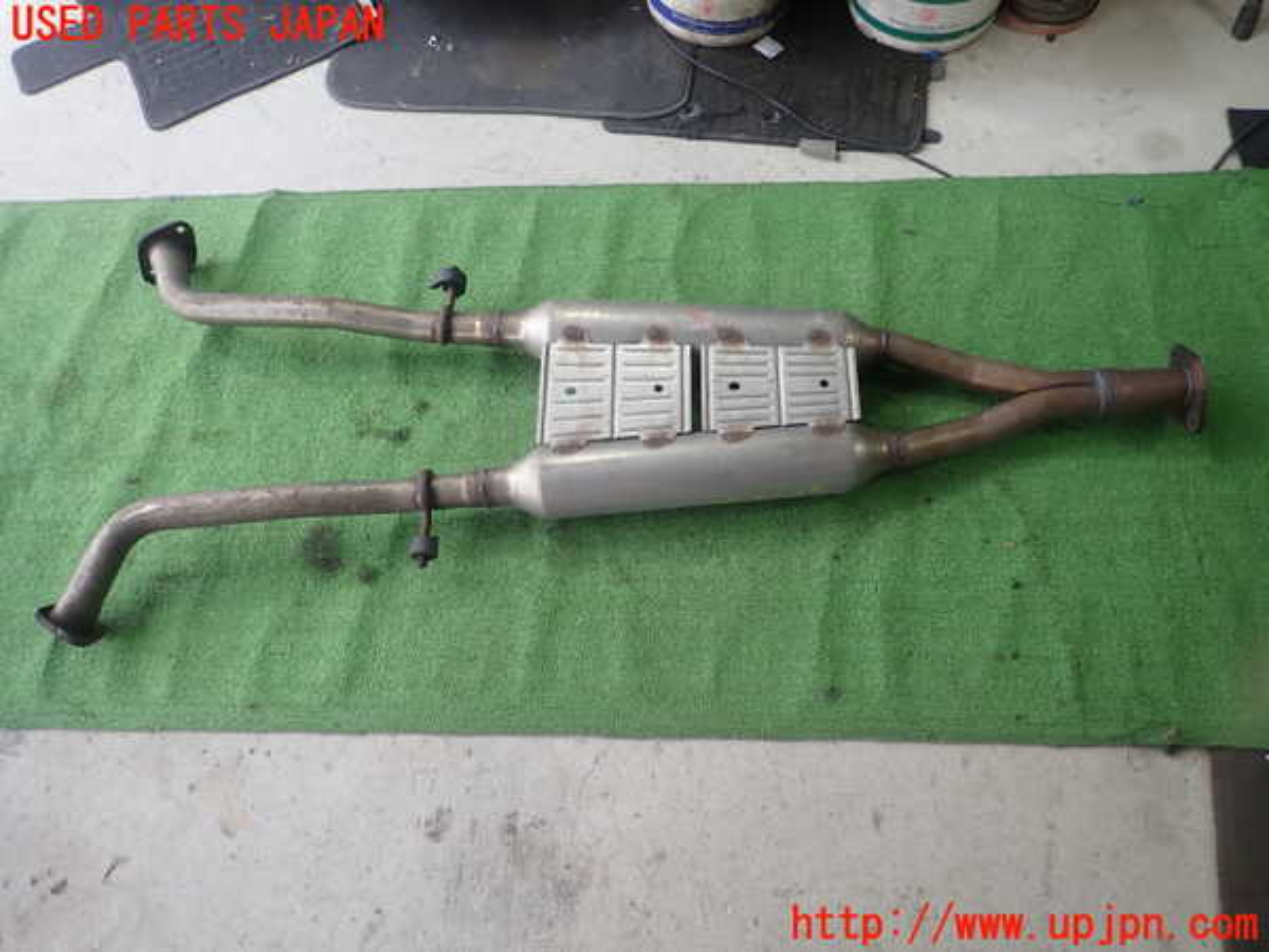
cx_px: 634
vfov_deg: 54.9
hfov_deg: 69.4
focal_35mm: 25
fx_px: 916
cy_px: 476
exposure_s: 1/100
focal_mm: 4.5
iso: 100
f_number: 2
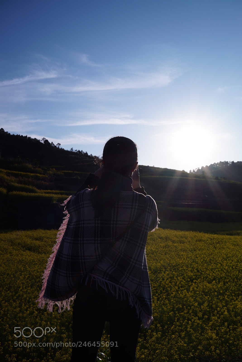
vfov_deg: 54.4
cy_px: 181
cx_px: 121
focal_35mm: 35
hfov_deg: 37.9
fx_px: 352
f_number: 11
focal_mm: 35
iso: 100
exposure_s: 1/125
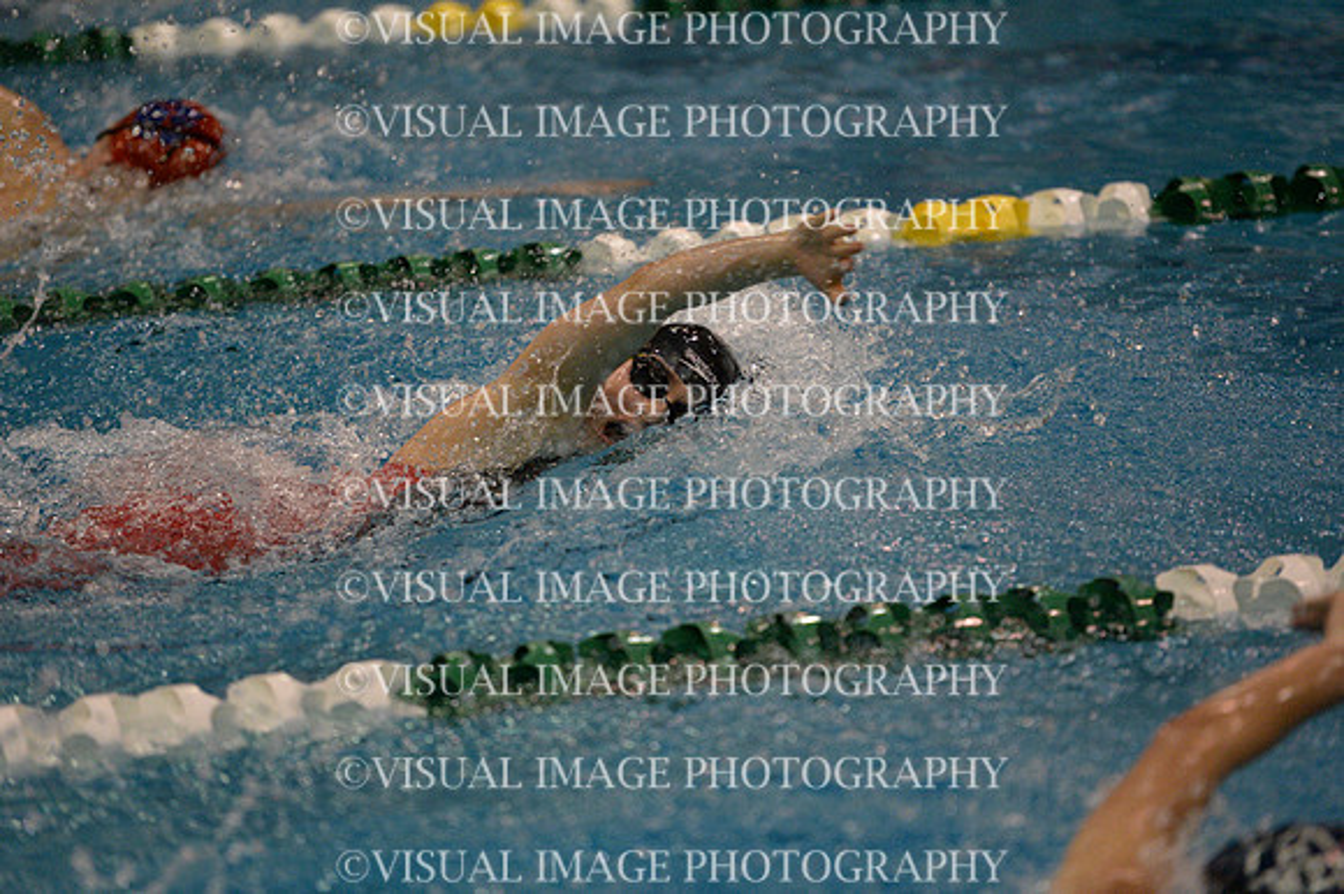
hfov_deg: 10.3
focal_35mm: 200
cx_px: 672
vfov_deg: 6.9
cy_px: 447
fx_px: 7462
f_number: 2.8
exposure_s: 1/800
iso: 6400
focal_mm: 200
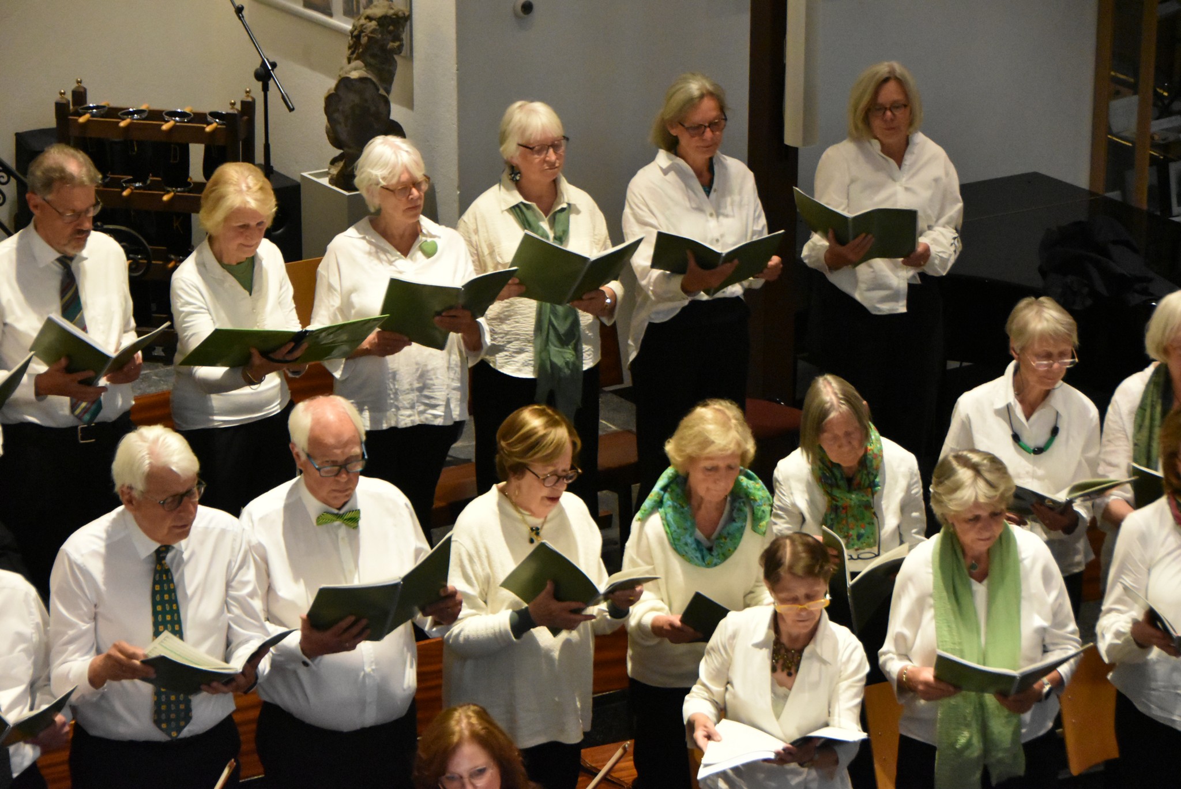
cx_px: 590
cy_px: 394
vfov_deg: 12.2
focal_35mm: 112
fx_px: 3692
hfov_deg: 18.2
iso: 7200
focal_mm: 75
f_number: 5
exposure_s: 1/125
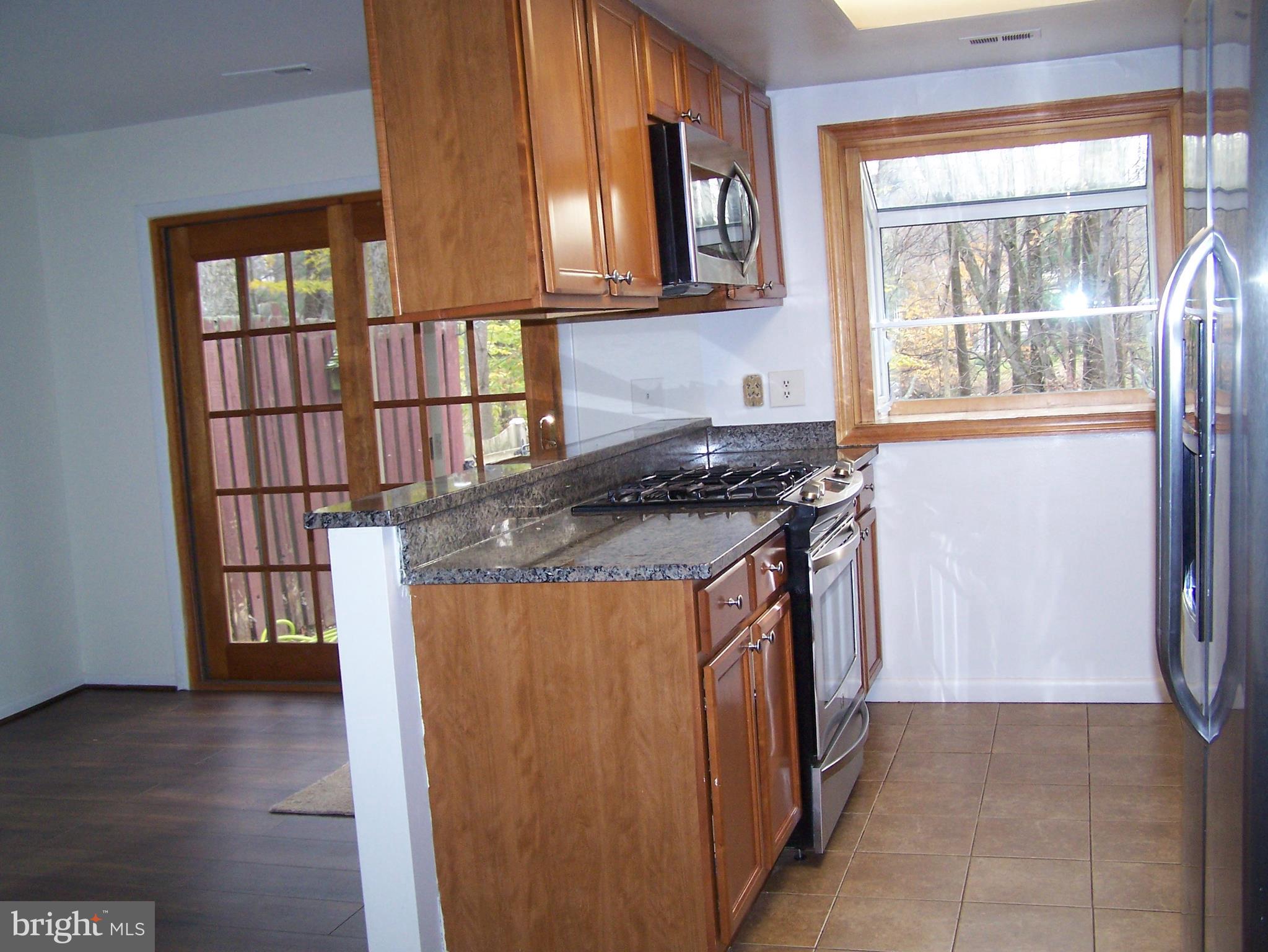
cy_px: 476
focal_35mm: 38
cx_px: 634
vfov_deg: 37.7
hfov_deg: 49.0
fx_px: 1392
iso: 140
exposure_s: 1/60
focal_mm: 6.3
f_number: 2.8
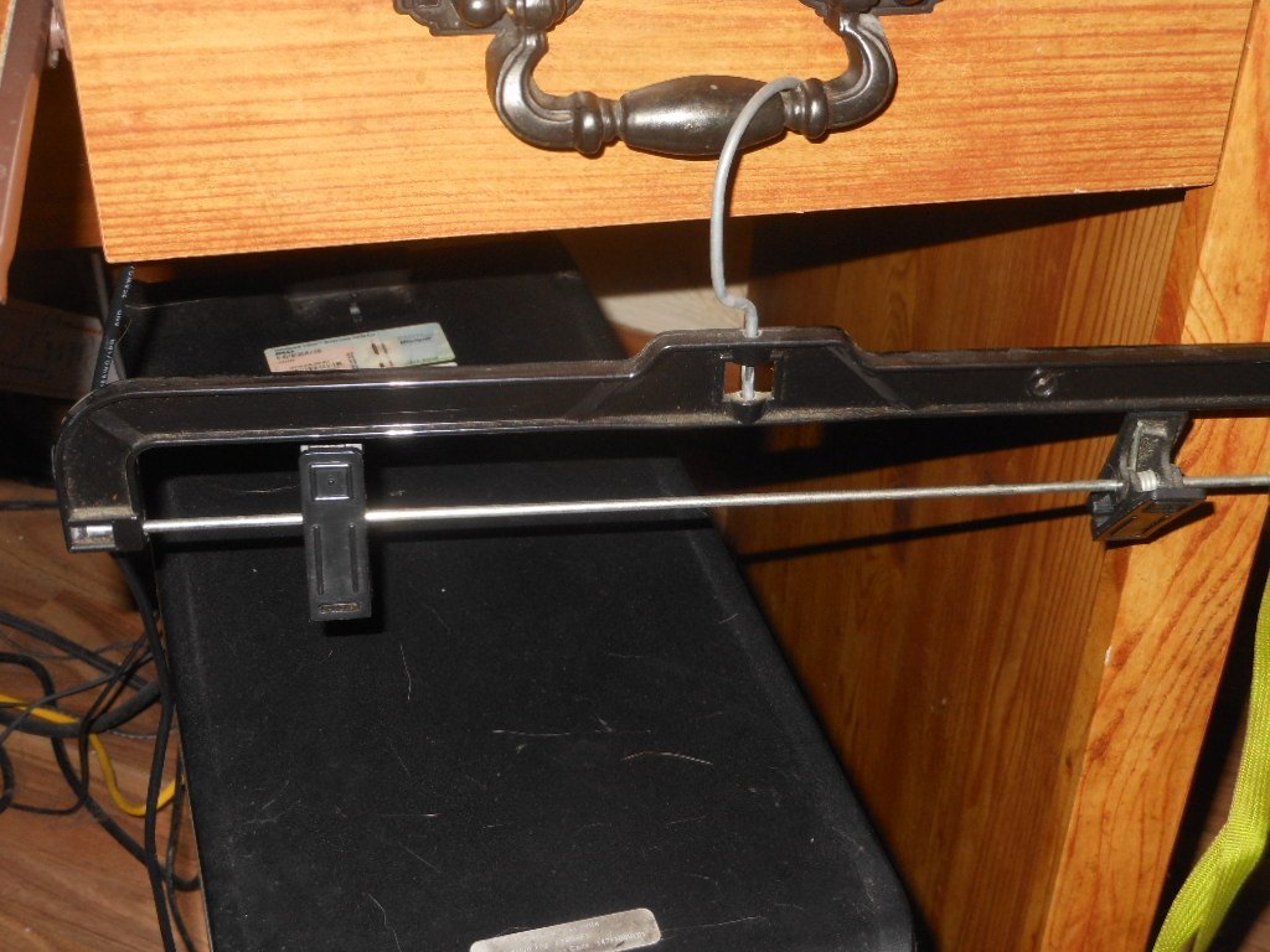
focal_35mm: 54
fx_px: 1981
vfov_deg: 27.0
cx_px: 635
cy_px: 476
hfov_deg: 35.5
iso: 200
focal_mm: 9.6
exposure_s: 1/30
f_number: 4.9
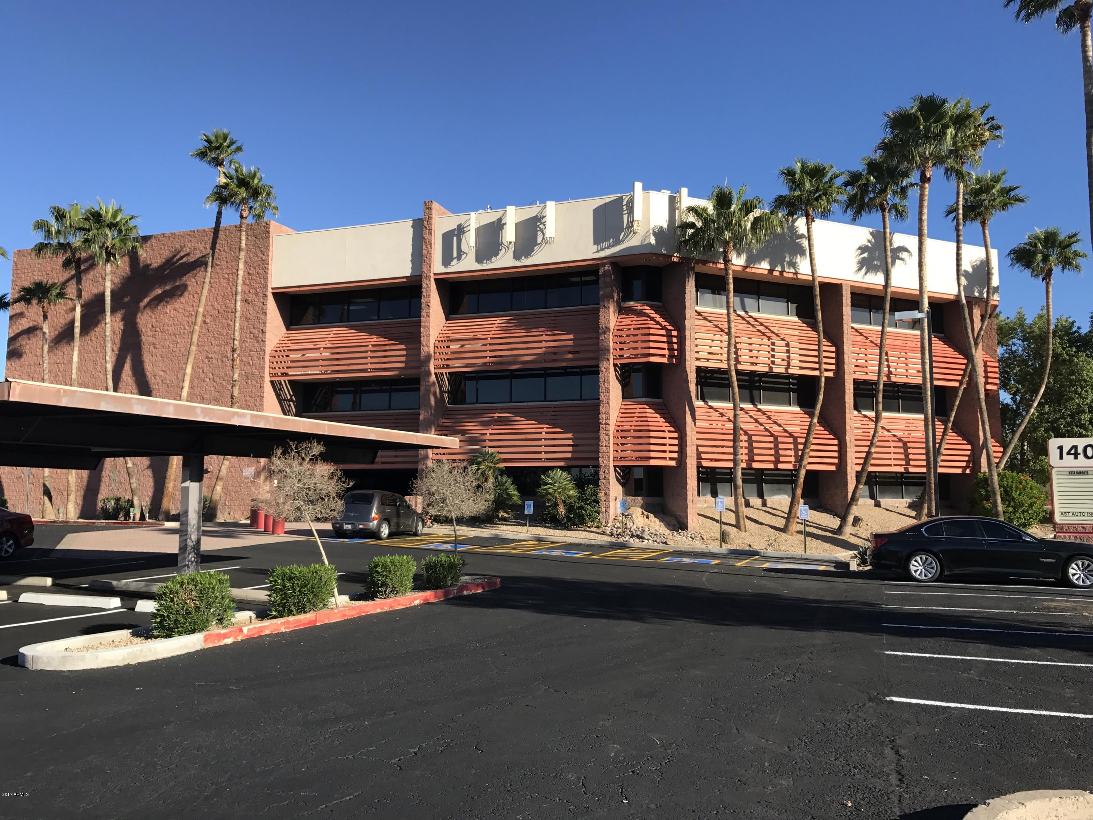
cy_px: 410
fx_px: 884
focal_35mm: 28
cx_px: 546
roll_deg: -1.0
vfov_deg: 49.7
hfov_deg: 63.4
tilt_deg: +6.8
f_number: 1.8
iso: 20
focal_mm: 3.99
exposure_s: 1/1429
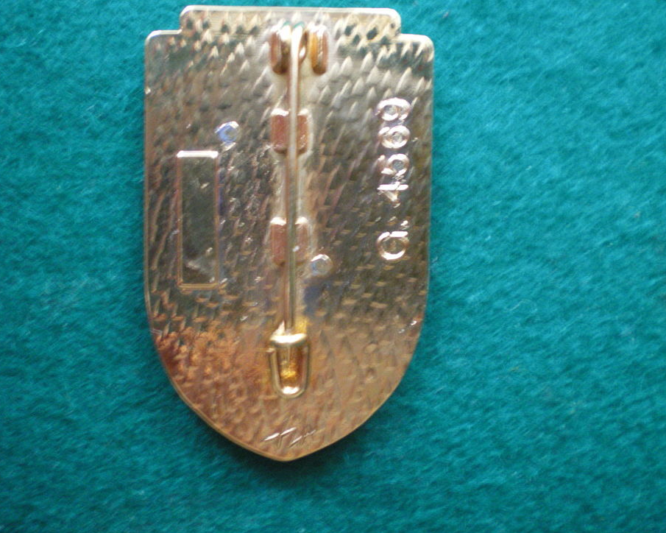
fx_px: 808
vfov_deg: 36.5
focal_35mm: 41
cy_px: 258
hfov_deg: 44.8
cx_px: 310
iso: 400
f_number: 3.1
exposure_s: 1/10
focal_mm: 6.3
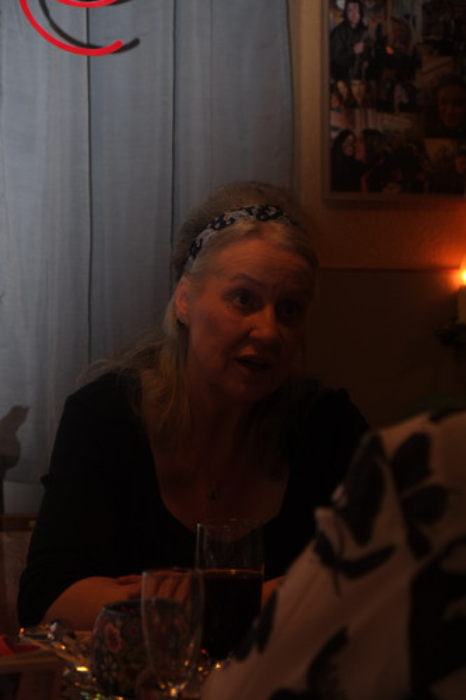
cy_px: 350
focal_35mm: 83
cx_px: 233
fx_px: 1613
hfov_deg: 16.4
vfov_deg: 24.5
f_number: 4
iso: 800
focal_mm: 55
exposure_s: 1/60
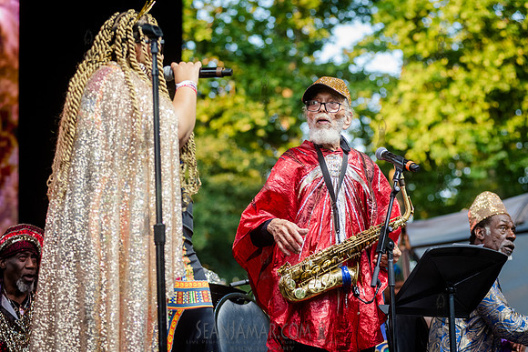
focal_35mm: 105
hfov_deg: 19.5
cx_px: 264
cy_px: 176
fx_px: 1540
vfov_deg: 13.0
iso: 2000
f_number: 3.5
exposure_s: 1/1000
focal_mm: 105
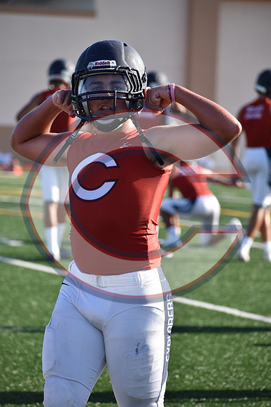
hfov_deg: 5.9
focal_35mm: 232
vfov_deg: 8.9
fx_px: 2624
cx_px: 136
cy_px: 204
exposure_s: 1/1250
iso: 400
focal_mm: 155
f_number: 5
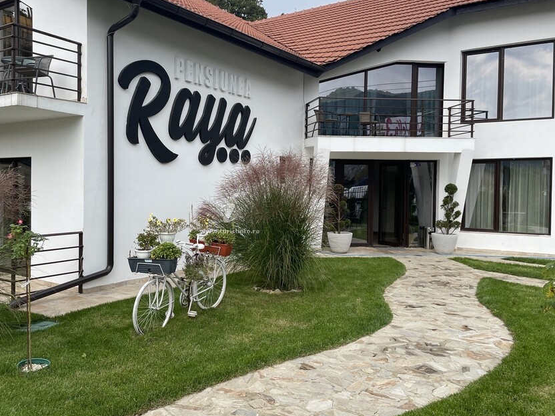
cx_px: 219
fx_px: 513
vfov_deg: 44.2
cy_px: 201
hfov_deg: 56.3
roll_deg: -0.2
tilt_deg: -1.7
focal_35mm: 32
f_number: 1.6
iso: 32
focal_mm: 4.2
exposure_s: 1/2174
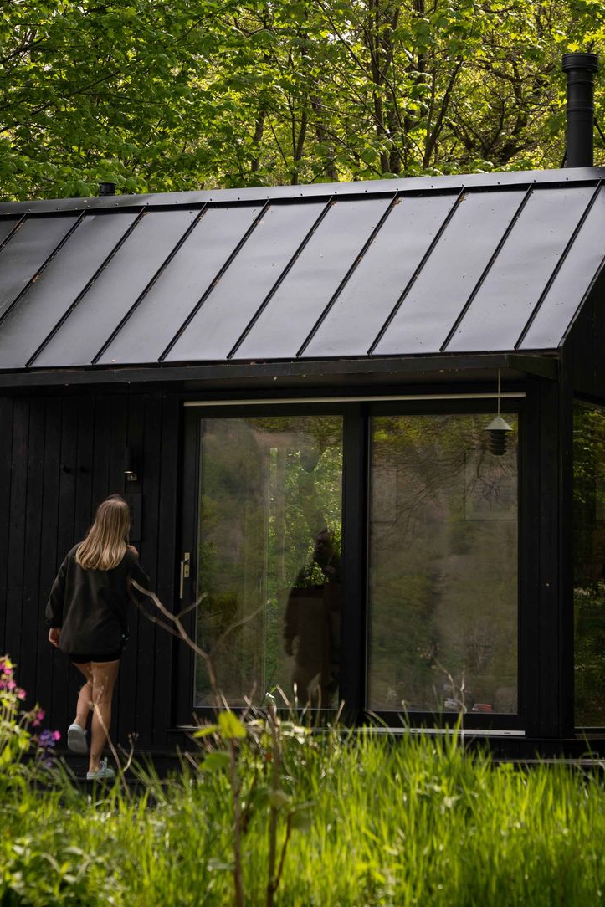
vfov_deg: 16.4
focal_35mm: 124
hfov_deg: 11.1
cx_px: 318
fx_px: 3125
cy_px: 188
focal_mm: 70
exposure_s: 1/320
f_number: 5
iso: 125
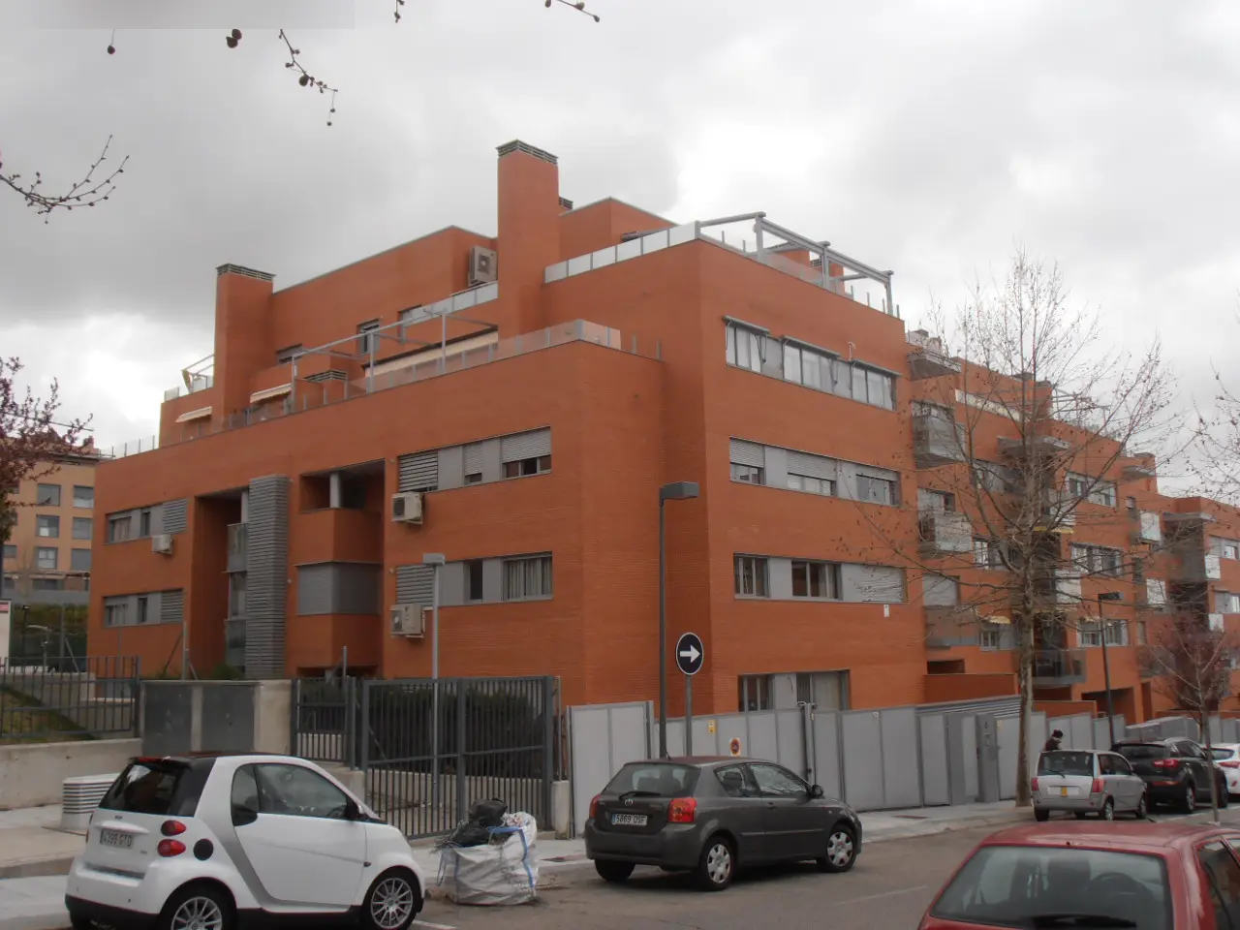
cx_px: 620
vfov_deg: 38.7
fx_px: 1325
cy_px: 465
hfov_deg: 50.1
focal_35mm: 37
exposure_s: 1/500
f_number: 3.9
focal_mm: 6.61
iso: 80
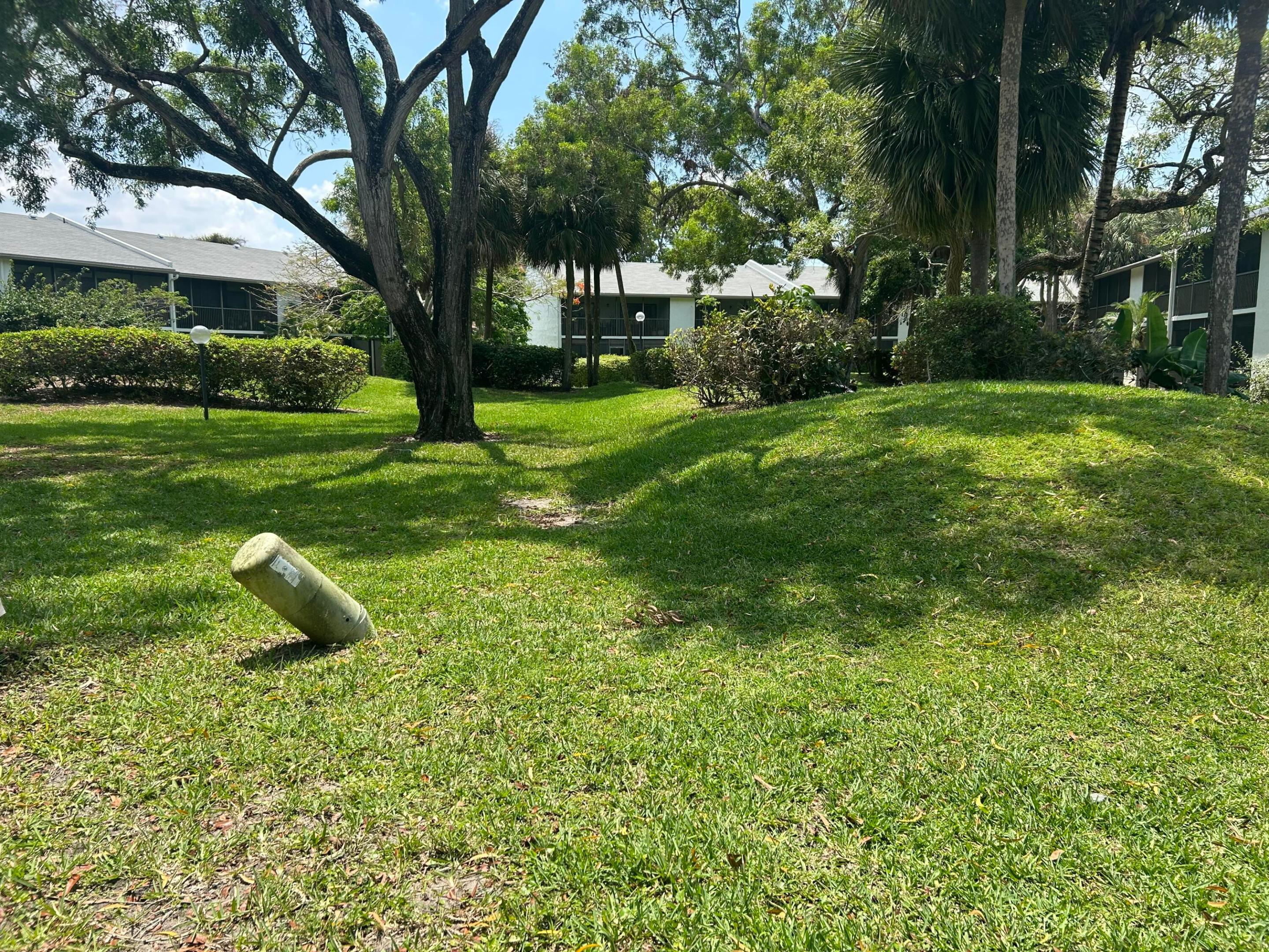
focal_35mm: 26
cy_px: 476
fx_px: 953
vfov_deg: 53.1
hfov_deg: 67.3
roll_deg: +1.0
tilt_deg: -6.3
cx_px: 634
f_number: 1.5
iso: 50
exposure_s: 1/2083
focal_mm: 5.7
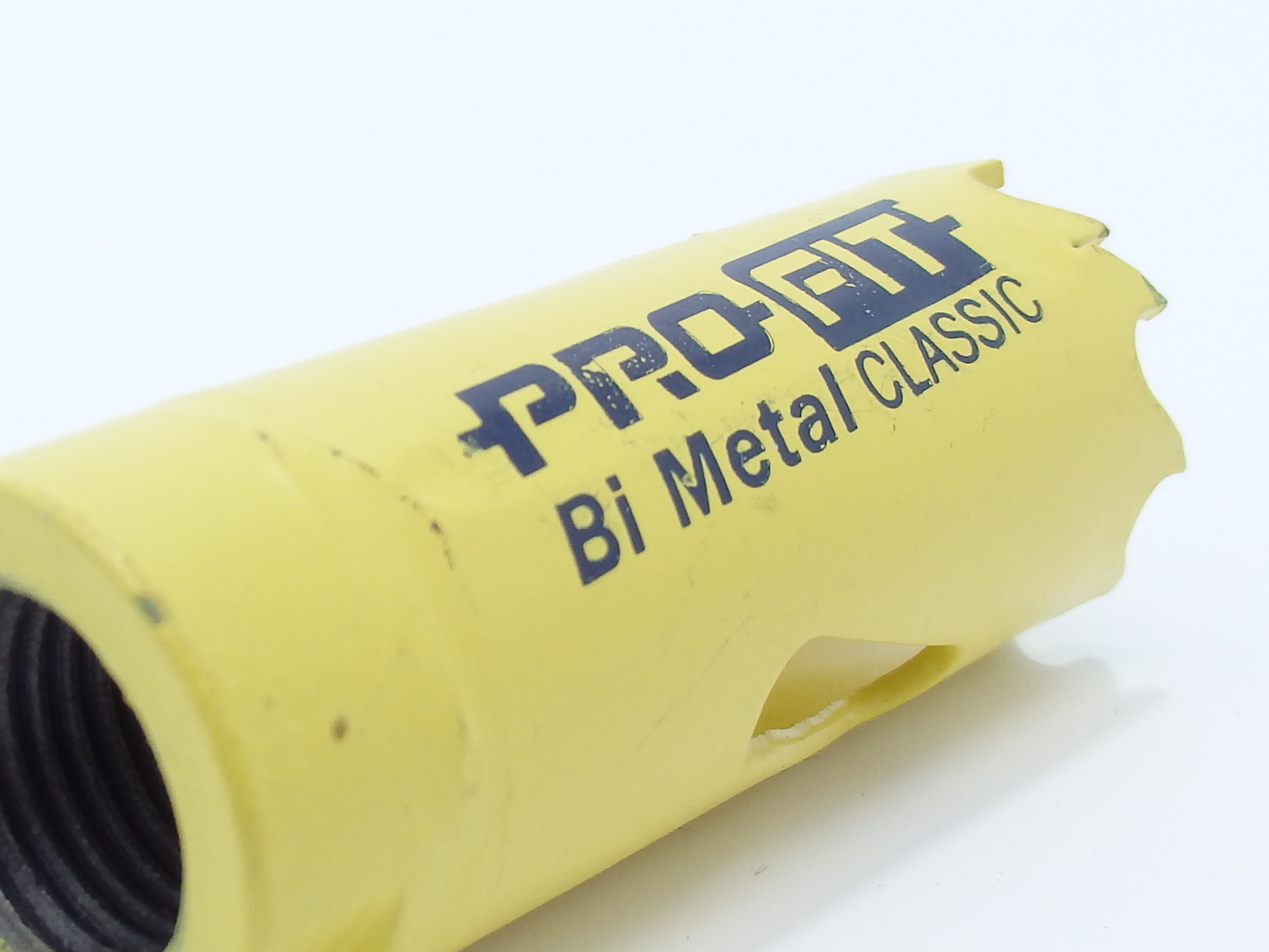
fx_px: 2420
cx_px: 383
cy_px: 572
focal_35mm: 66
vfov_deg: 22.2
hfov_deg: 29.1
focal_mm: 4.5
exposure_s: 1/250
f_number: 3
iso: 160
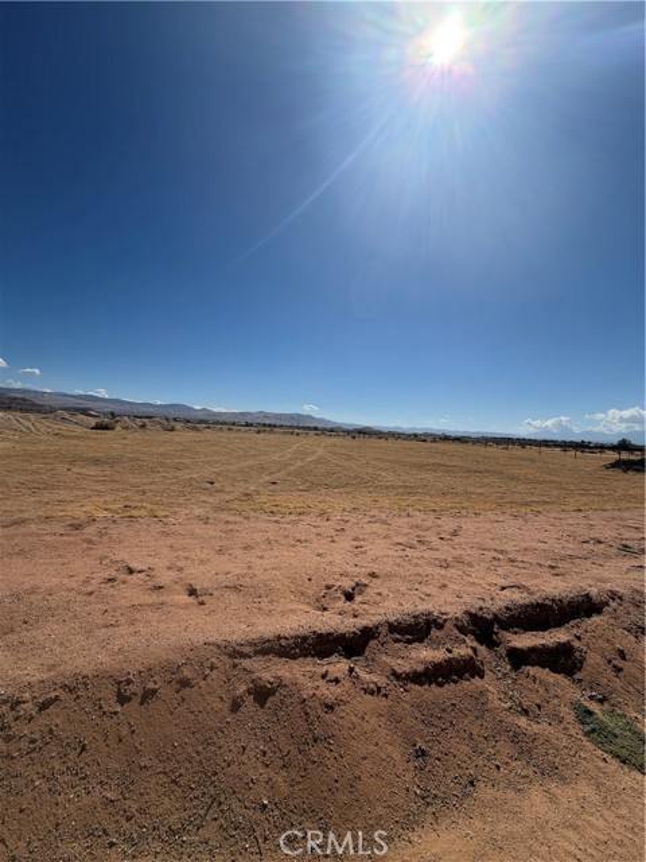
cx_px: 323
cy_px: 431
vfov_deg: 102.1
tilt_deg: -0.2
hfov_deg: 85.7
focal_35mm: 14
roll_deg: -1.9
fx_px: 348
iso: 25
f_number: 2.2
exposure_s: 1/1961
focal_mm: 2.22
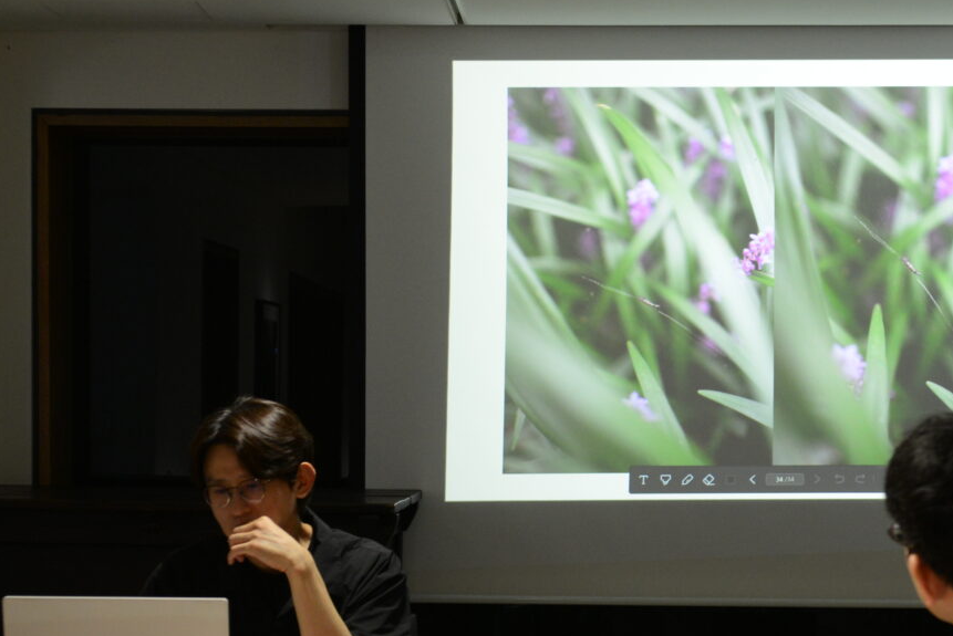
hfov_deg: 18.1
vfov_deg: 12.1
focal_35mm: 113
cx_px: 509
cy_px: 479
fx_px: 2993
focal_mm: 38
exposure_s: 1/60
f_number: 4
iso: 800
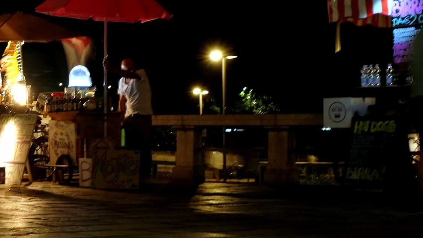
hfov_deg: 25.7
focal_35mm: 81
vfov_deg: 14.9
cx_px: 77
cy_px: 110
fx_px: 909
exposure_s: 2
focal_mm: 24.3
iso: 200
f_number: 10
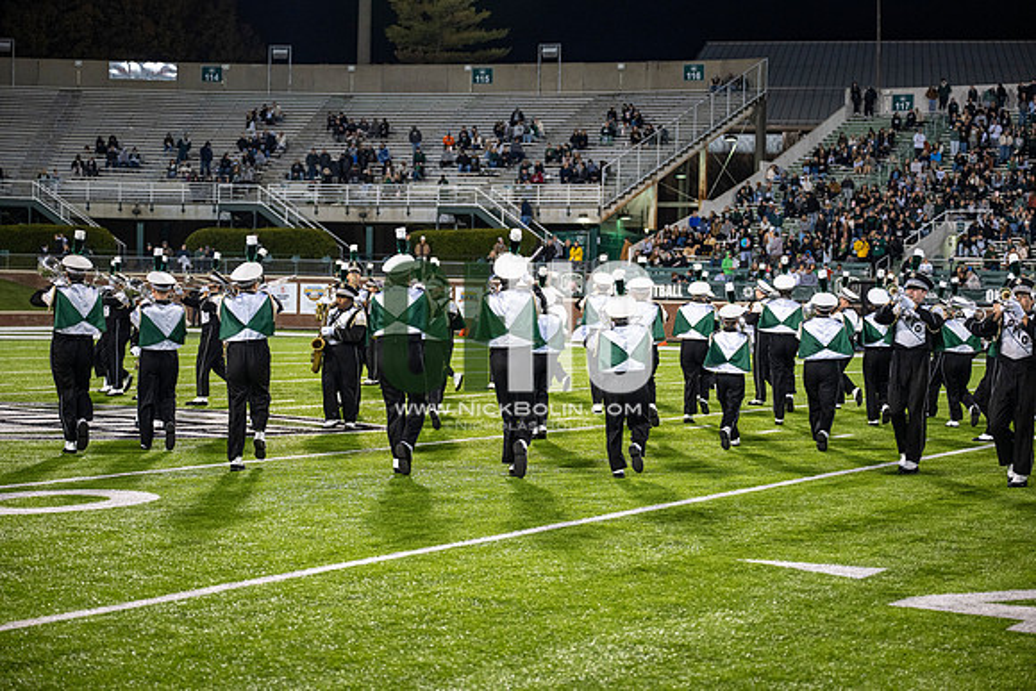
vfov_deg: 21.3
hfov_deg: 31.4
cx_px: 518
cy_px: 346
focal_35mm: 64
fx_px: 1842
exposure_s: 1/500
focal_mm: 64
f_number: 3.2
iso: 1250
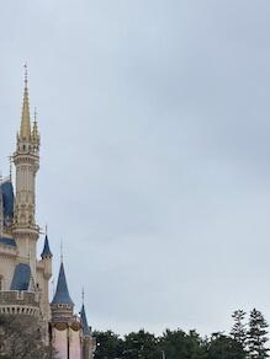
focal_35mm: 57
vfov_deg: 32.7
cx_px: 10
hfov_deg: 24.6
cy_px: 293
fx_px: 593
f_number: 1.8
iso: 32
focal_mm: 4.2
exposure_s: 1/1678
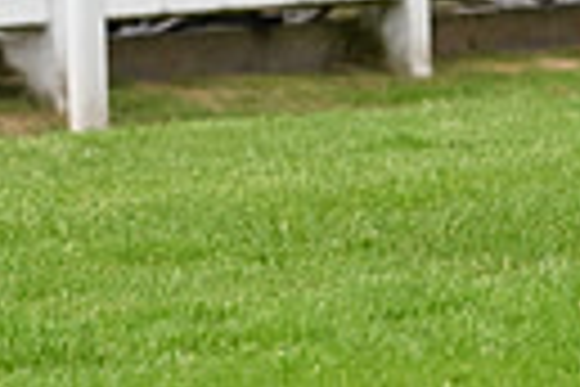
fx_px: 11615
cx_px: 1115
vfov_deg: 1.9
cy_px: -482
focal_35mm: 721
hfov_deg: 2.8
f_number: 5.6
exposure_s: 1/1600
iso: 640
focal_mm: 160
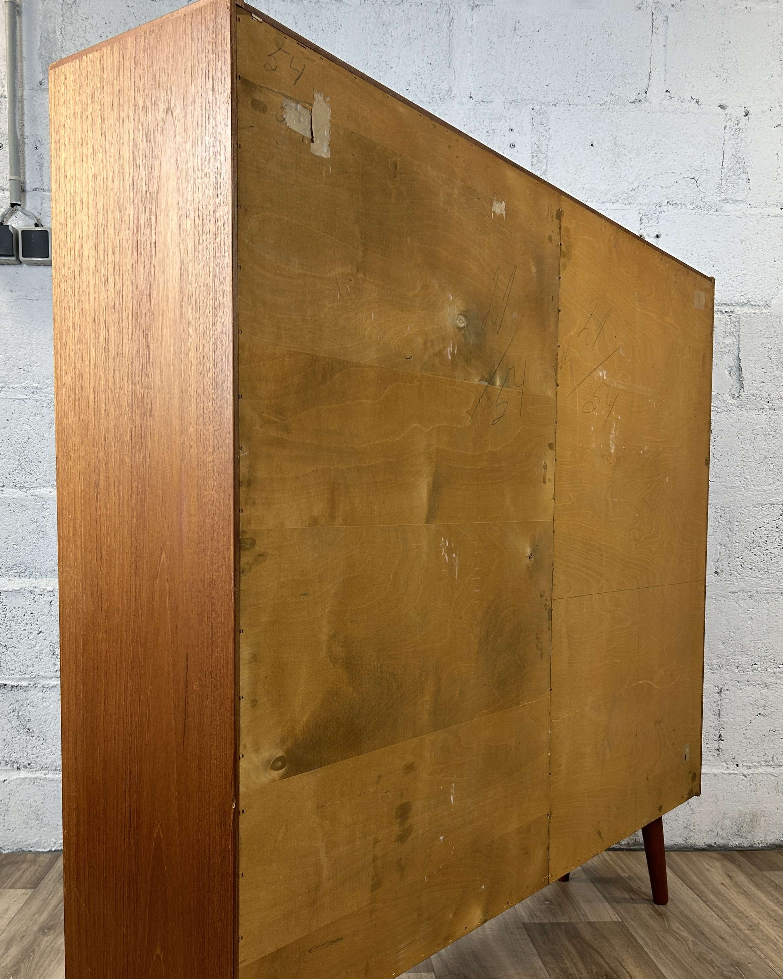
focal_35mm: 35
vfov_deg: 51.1
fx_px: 1014
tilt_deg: -4.2
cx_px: 363
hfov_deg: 42.2
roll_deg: -0.2
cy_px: 602
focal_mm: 5.7
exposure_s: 1/100
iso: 64
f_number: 1.5
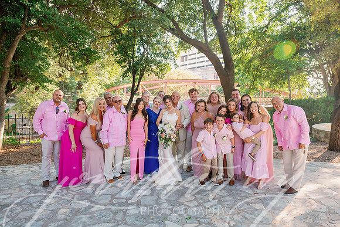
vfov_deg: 50.4
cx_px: 170
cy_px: 114
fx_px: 241
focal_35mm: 26
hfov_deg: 70.4
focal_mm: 25.5
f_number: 5
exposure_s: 1/200
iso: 500
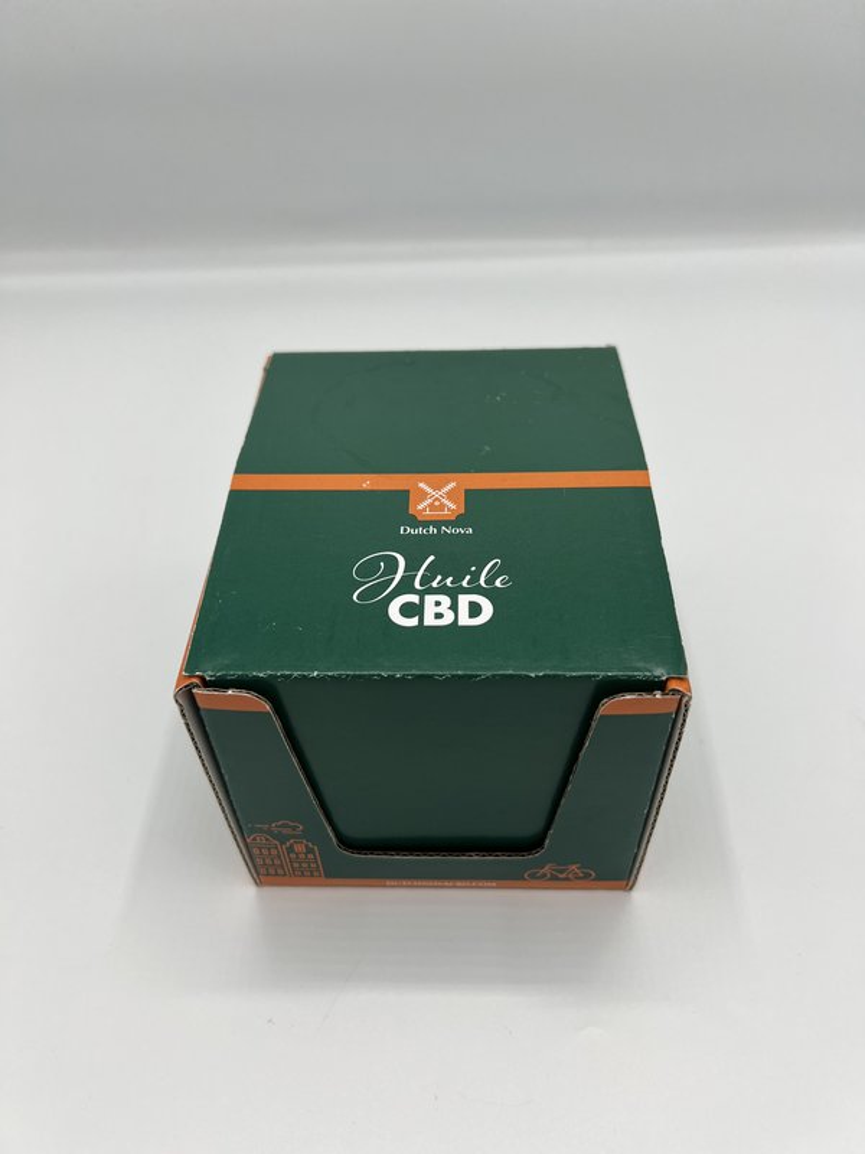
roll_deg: +1.7
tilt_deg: -44.6
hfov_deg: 53.1
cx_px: 432
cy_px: 577
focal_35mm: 26
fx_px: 866
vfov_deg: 67.3
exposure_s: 1/866
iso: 50
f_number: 1.5
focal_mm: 5.7
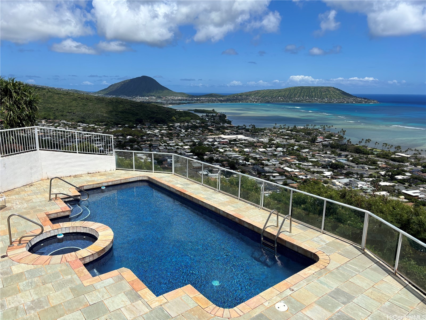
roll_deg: -0.8
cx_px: 213
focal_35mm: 26
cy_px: 160
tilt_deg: -13.0
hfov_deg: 67.3
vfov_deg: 53.1
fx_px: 320
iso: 50
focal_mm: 5.96
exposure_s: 1/5952
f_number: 1.6
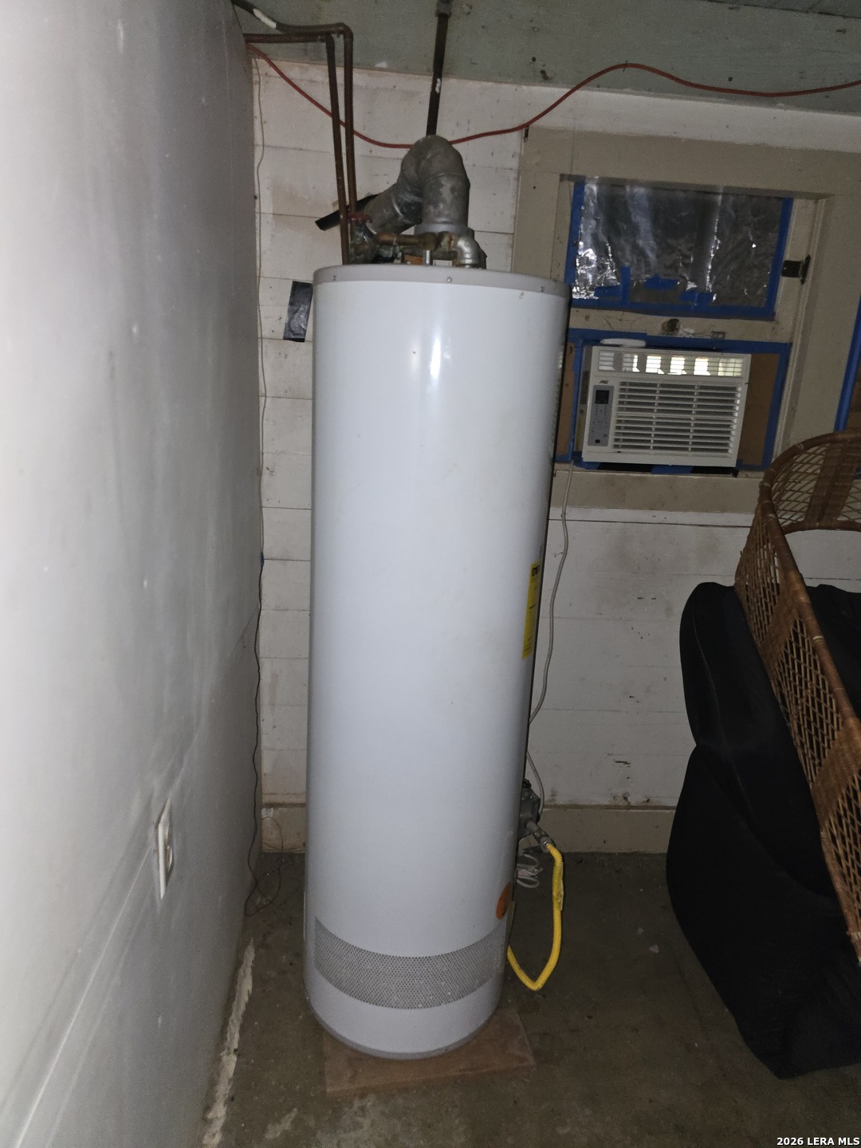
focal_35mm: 23
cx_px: 430
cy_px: 574
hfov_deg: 58.9
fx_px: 763
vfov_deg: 73.9
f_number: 1.7
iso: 500
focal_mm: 6.3
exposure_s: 1/12
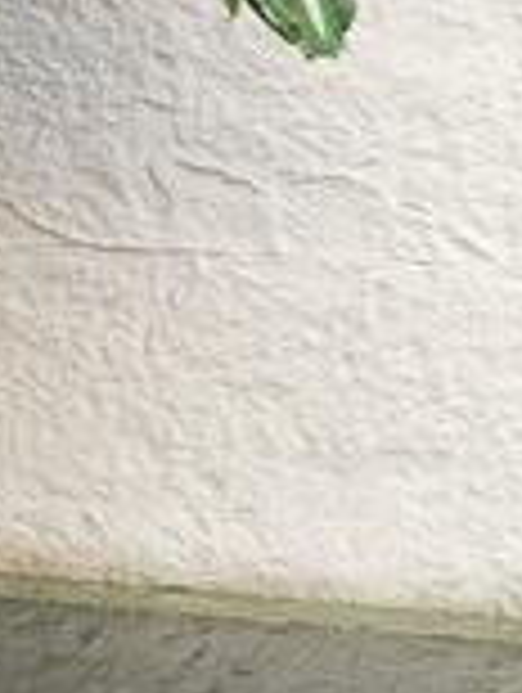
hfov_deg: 9.9
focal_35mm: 140
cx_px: -486
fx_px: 2807
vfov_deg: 14.0
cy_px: 94
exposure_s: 1/235
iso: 50
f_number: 1.8
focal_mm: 5.58
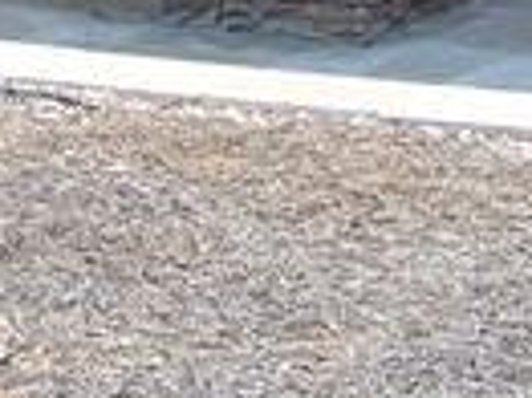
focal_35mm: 290
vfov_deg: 4.9
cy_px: -780
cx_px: -272
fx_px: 4453
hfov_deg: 6.7
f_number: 2.8
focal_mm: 7.8
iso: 64
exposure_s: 1/640
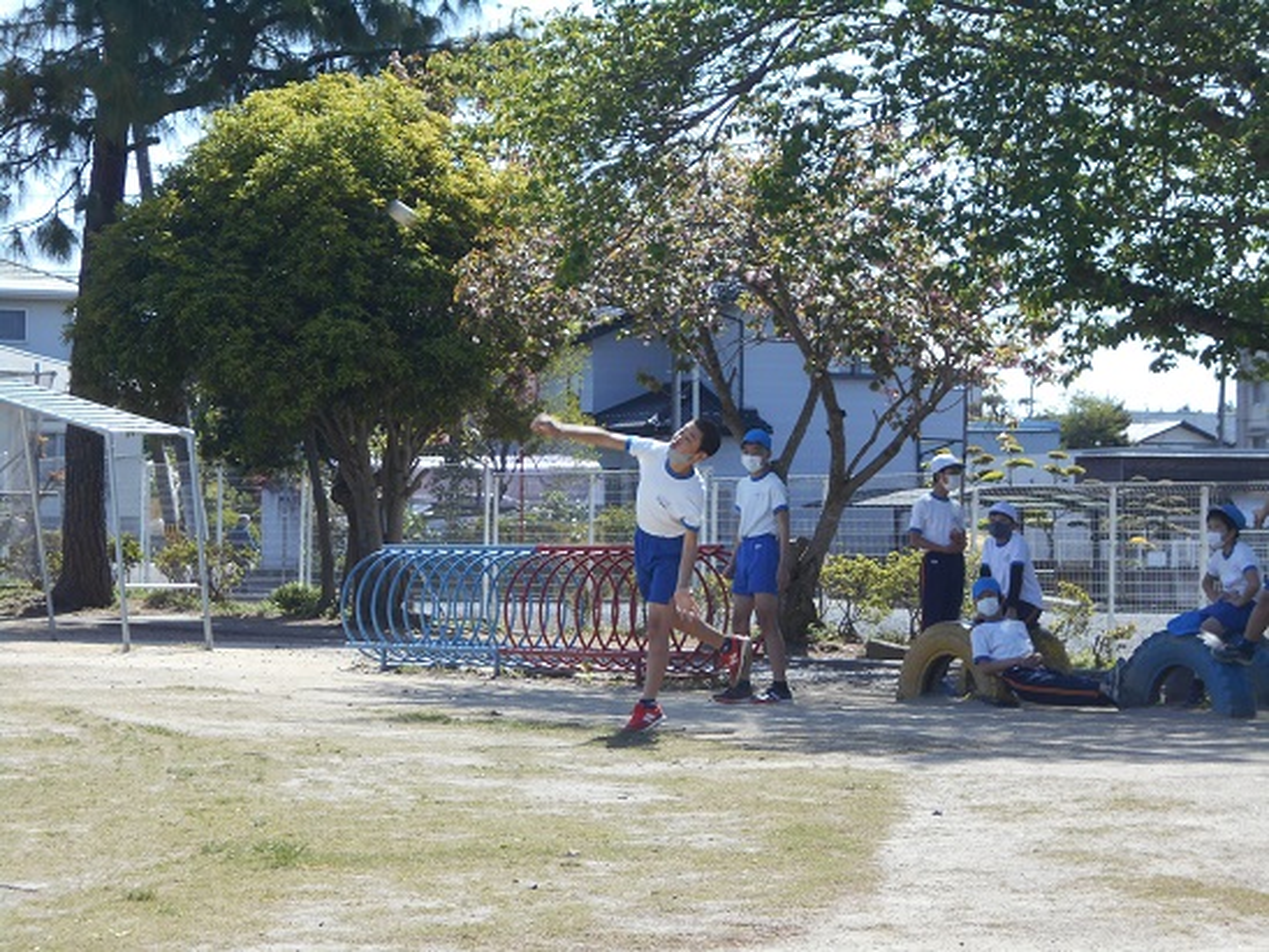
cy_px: 476
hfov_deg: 17.4
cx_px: 634
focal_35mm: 113
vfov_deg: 13.1
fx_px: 4143
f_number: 6
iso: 80
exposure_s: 1/200
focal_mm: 20.1
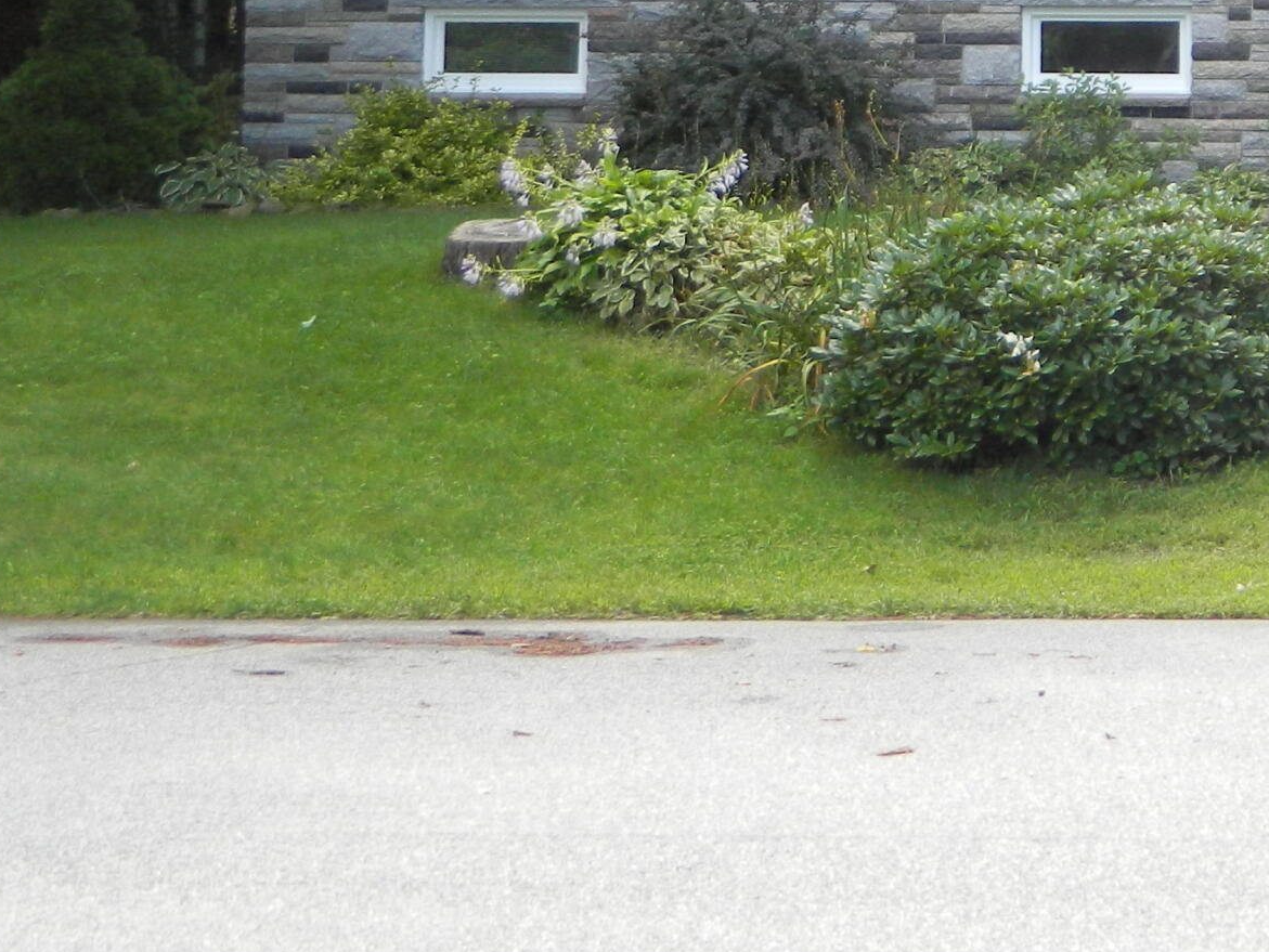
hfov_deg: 17.7
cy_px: -140
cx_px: 1577
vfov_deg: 13.8
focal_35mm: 105
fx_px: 3850
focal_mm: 7.3
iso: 110
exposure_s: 1/160
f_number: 3.5
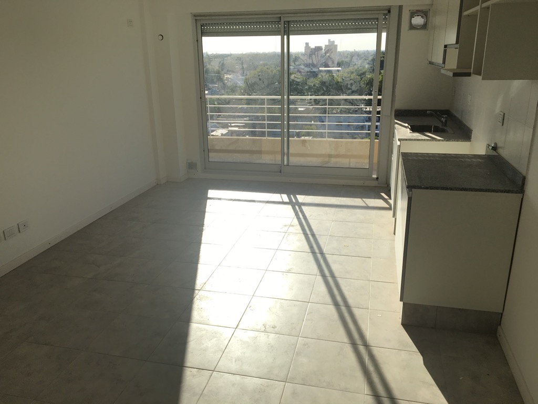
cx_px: 269
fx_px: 451
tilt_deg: -17.8
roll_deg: +1.2
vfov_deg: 48.2
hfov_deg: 61.7
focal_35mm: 29
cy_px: 202
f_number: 2.2
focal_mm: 4.15
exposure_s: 1/1508
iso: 25
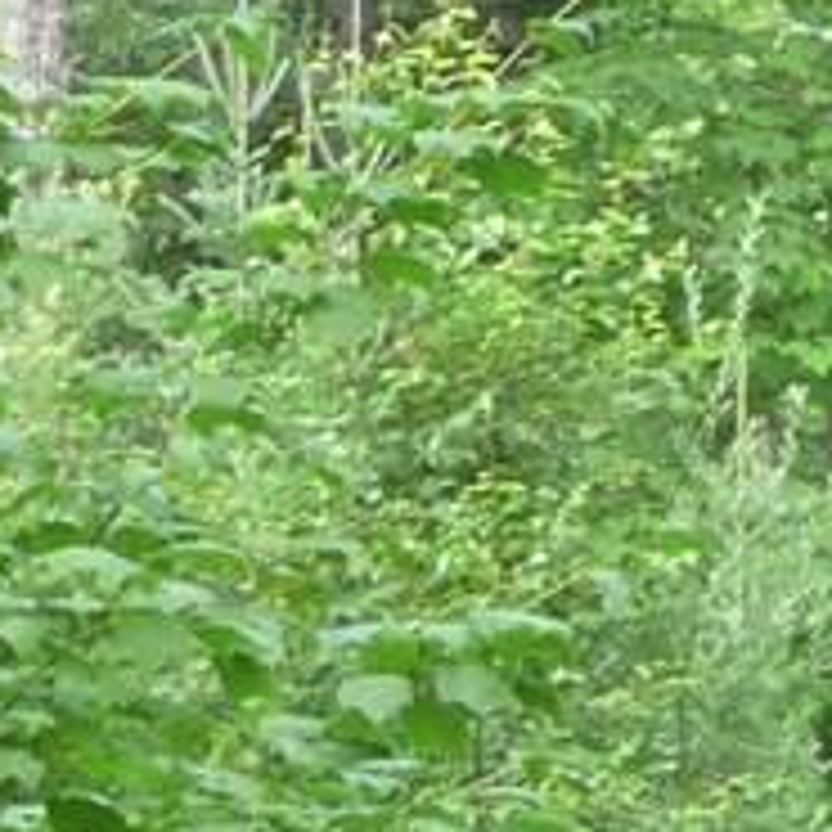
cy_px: 1565
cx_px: 522
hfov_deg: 3.4
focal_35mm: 515
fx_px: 14004
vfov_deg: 3.4
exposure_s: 1/40
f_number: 4.6
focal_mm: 13.1
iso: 100
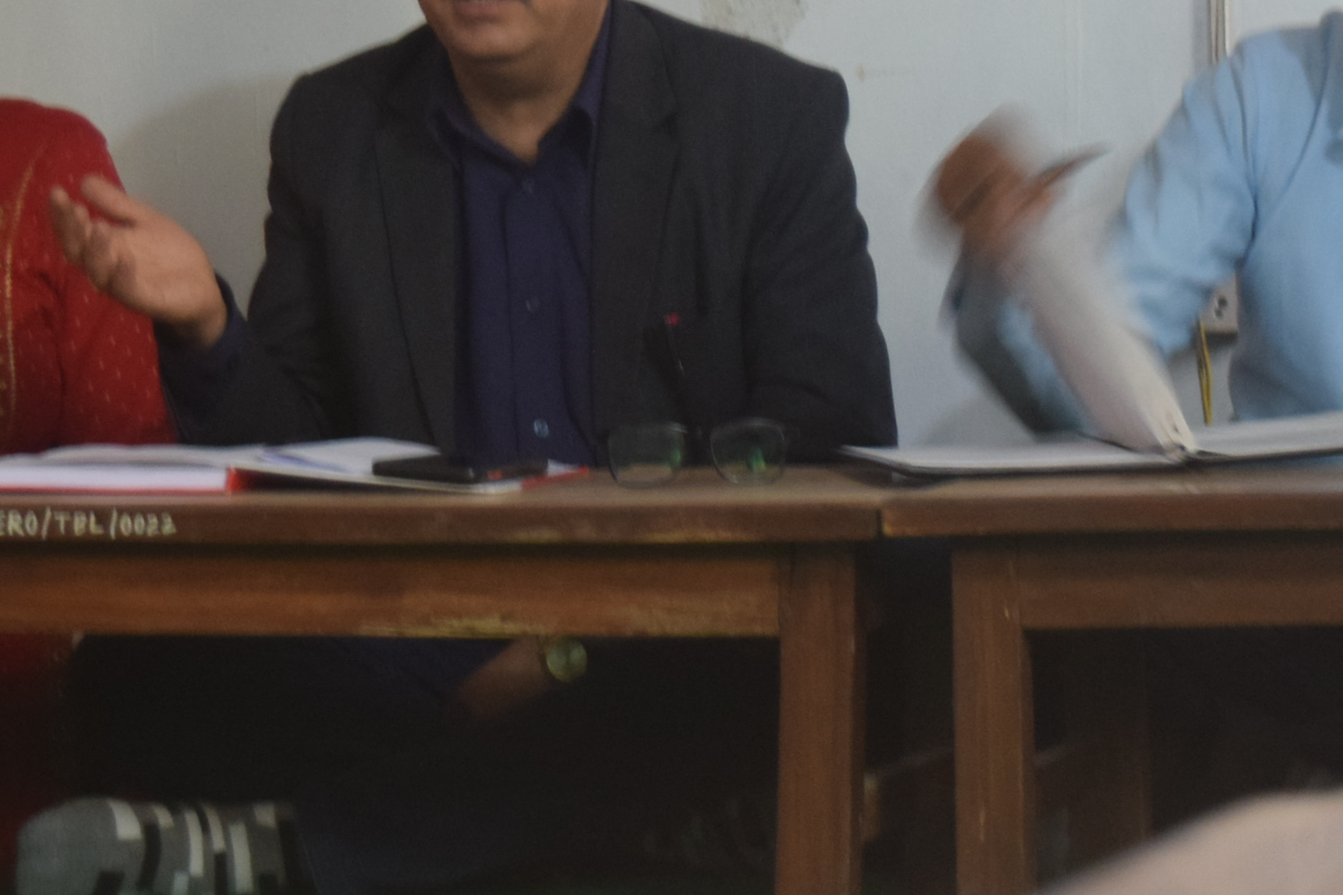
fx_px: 5857
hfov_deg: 13.0
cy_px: -186
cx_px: 1073
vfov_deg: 8.6
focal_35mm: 157
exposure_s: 1/15
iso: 800
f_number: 4.8
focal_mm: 40
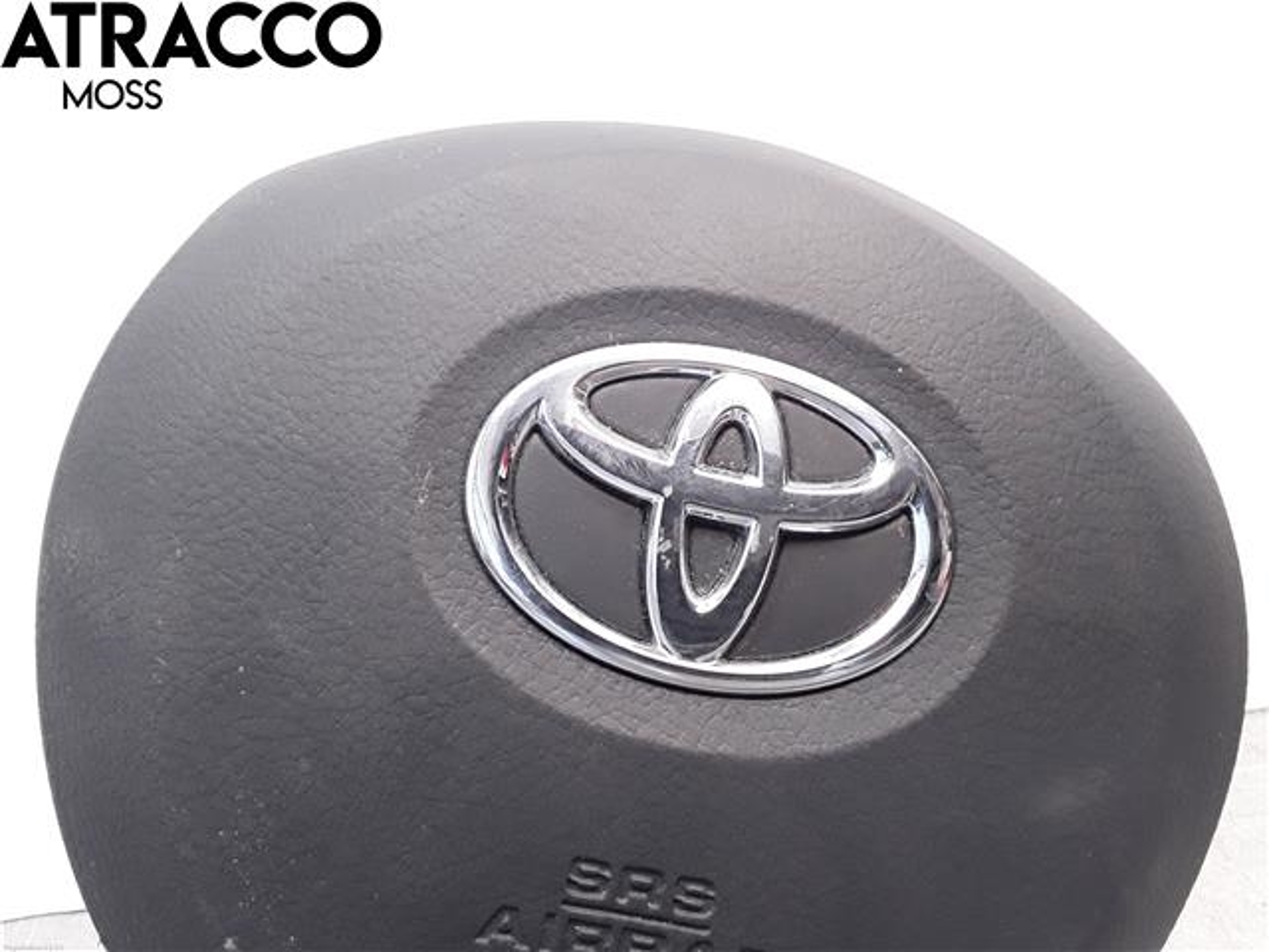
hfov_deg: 63.4
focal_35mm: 28
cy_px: 476
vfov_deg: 49.7
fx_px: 1026
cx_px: 634
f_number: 1.9
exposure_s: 1/50
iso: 100
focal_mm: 2.91
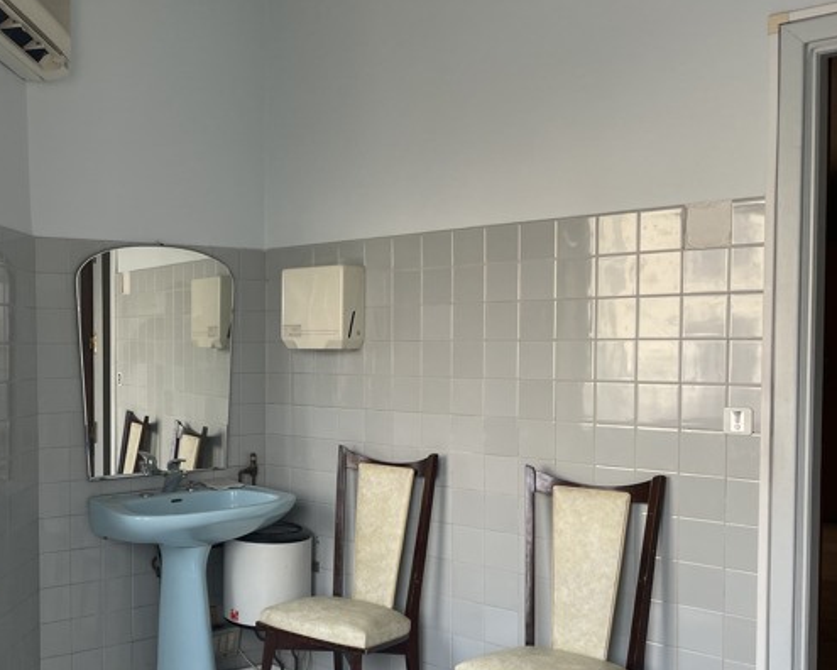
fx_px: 1016
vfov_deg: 36.4
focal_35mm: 41
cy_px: 394
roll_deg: -0.8
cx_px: 193
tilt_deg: -3.2
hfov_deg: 43.1
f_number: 1.6
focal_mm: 4.2
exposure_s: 1/165
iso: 32
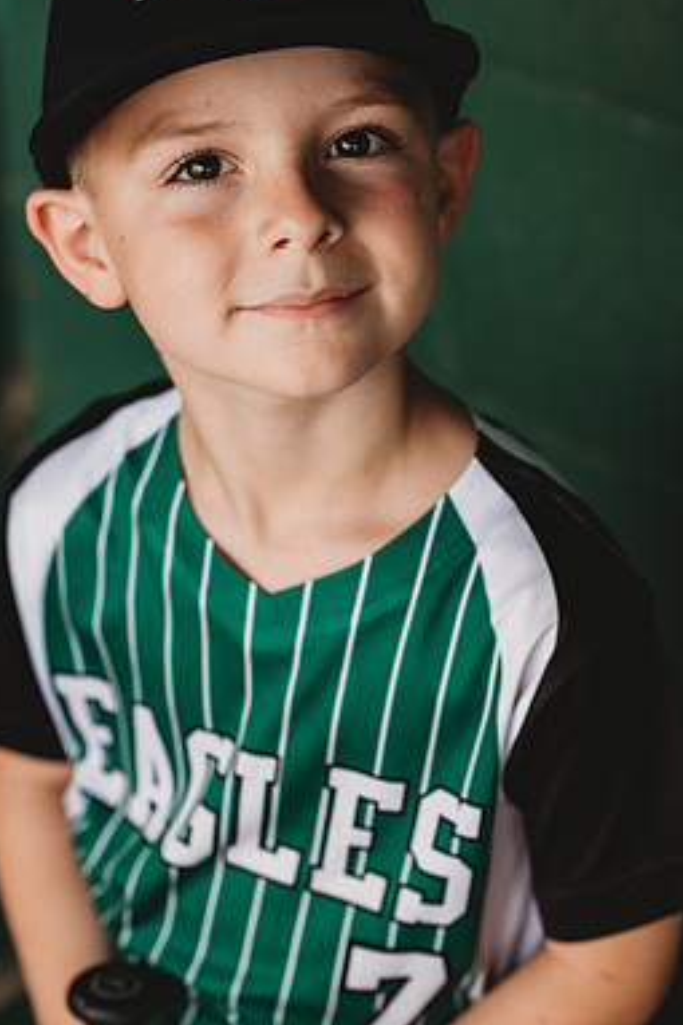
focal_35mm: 100
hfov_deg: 13.7
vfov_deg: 20.4
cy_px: 474
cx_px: 380
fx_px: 2848
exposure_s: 1/250
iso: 320
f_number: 2.8
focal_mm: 85
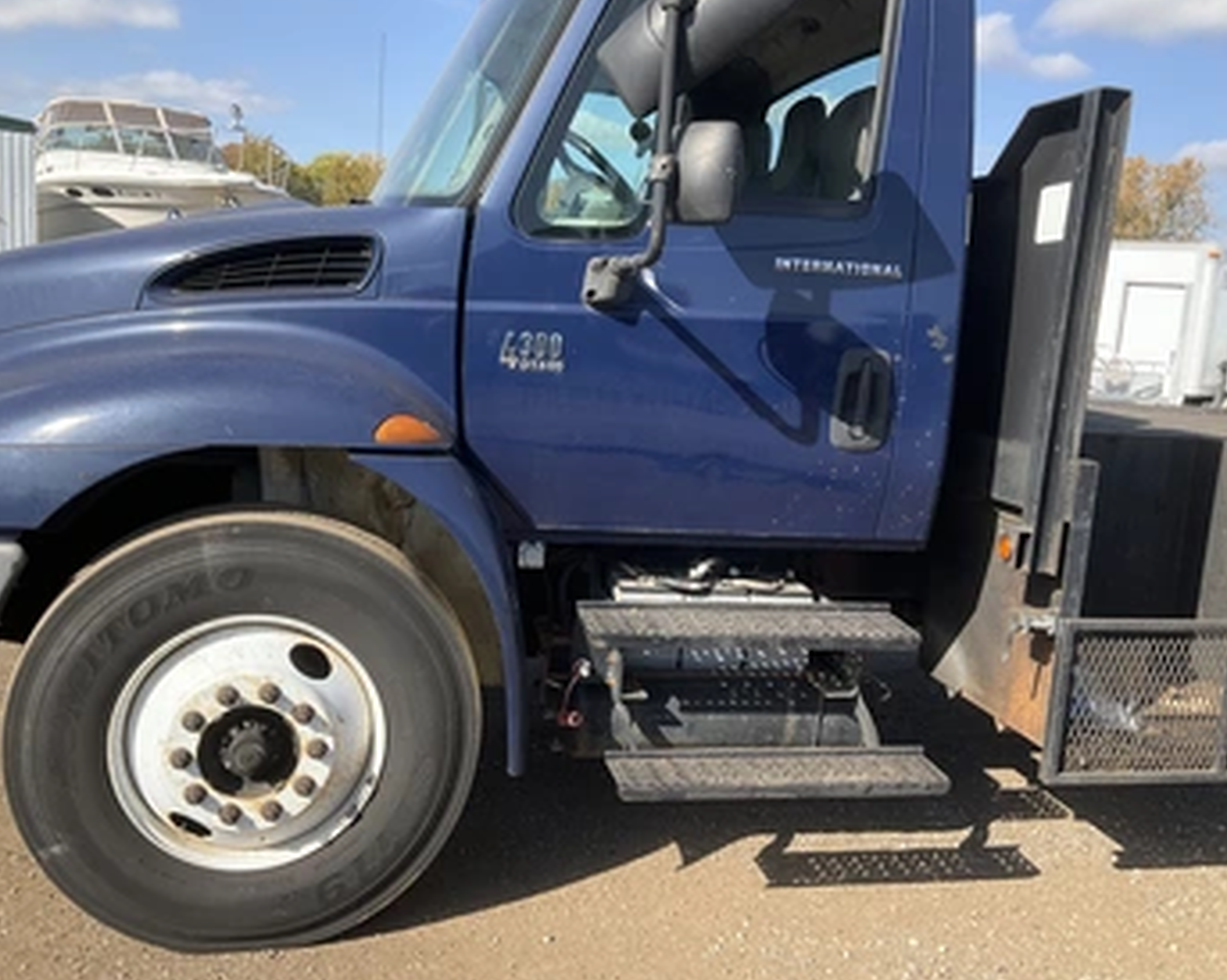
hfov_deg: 54.2
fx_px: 1198
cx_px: 615
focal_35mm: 33
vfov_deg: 44.5
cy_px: 479
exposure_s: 1/912
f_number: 1.8
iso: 25
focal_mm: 3
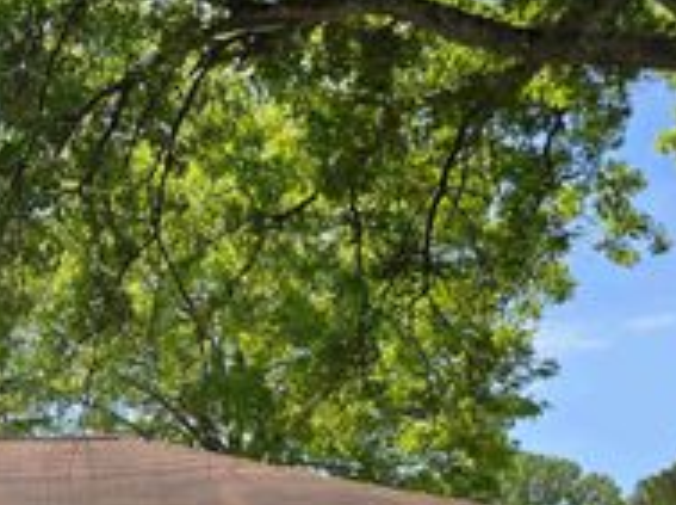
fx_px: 1189
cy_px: 492
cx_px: -54
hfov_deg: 29.0
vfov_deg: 23.1
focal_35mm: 61
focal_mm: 6.3
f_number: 1.7
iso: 12
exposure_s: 1/715
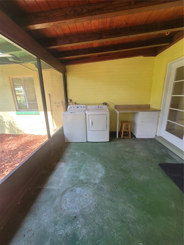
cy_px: 122
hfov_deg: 89.9
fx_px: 92
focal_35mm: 13
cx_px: 92
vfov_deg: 106.2
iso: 100
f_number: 2.2
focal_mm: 2.2
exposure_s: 1/60
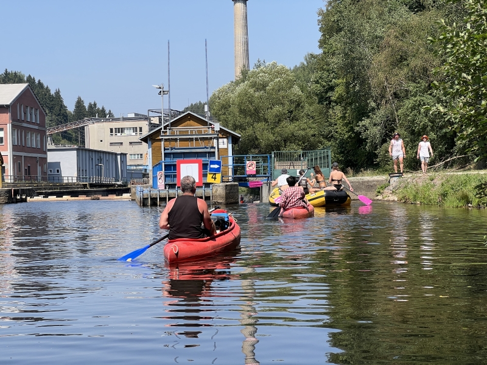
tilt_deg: +0.6
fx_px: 1083
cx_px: 244
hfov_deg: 25.3
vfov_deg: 19.1
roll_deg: +1.0
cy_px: 182
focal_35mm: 77
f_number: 2.8
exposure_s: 1/506
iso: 32
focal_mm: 9
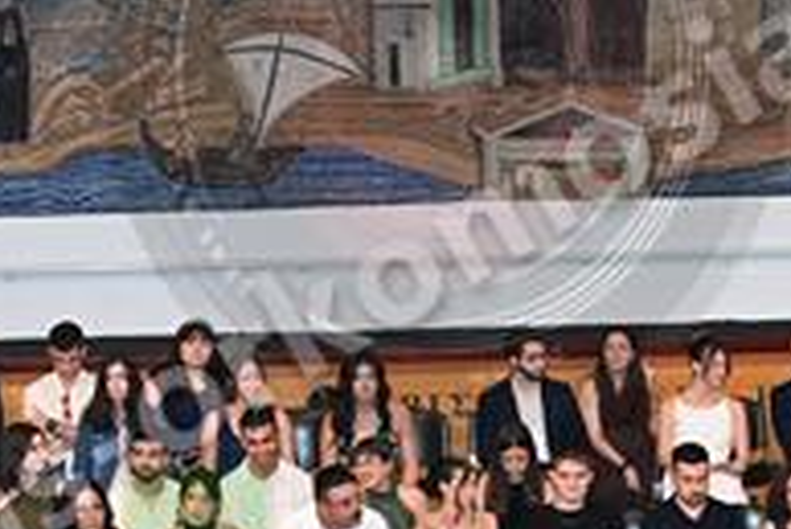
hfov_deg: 12.0
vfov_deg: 8.2
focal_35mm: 167
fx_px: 3672
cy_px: 578
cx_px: 955
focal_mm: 42
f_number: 8
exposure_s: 1/80
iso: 6400
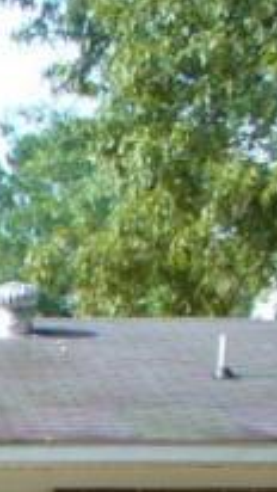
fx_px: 2609
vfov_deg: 10.1
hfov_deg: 5.8
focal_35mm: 200
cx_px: -439
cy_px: 915
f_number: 2.8
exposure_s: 1/320
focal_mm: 6.1
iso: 100
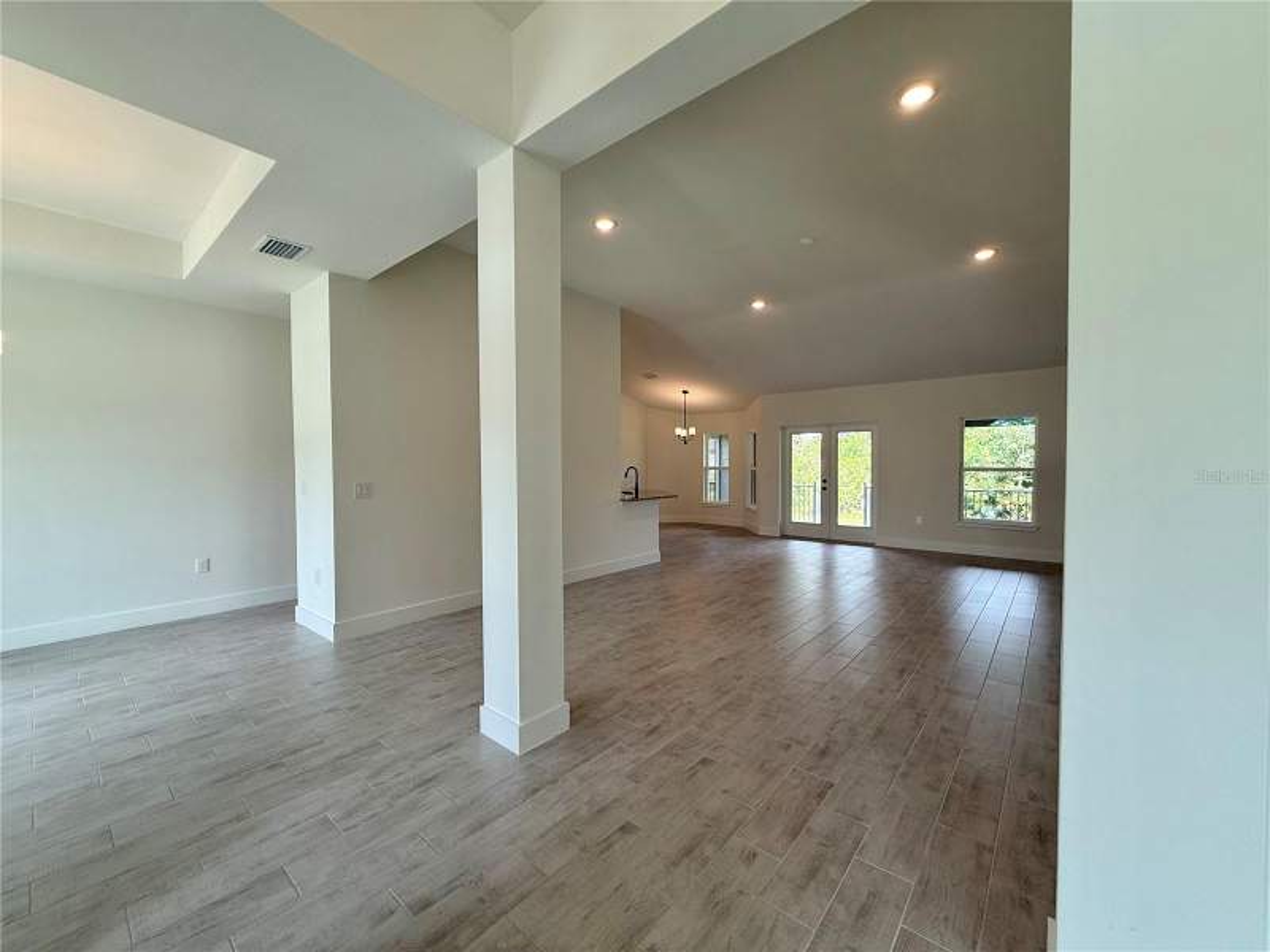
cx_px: 635
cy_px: 476
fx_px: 514
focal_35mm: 14
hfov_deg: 102.1
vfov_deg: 85.7
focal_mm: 2.22
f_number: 2.2
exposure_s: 1/124
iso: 64
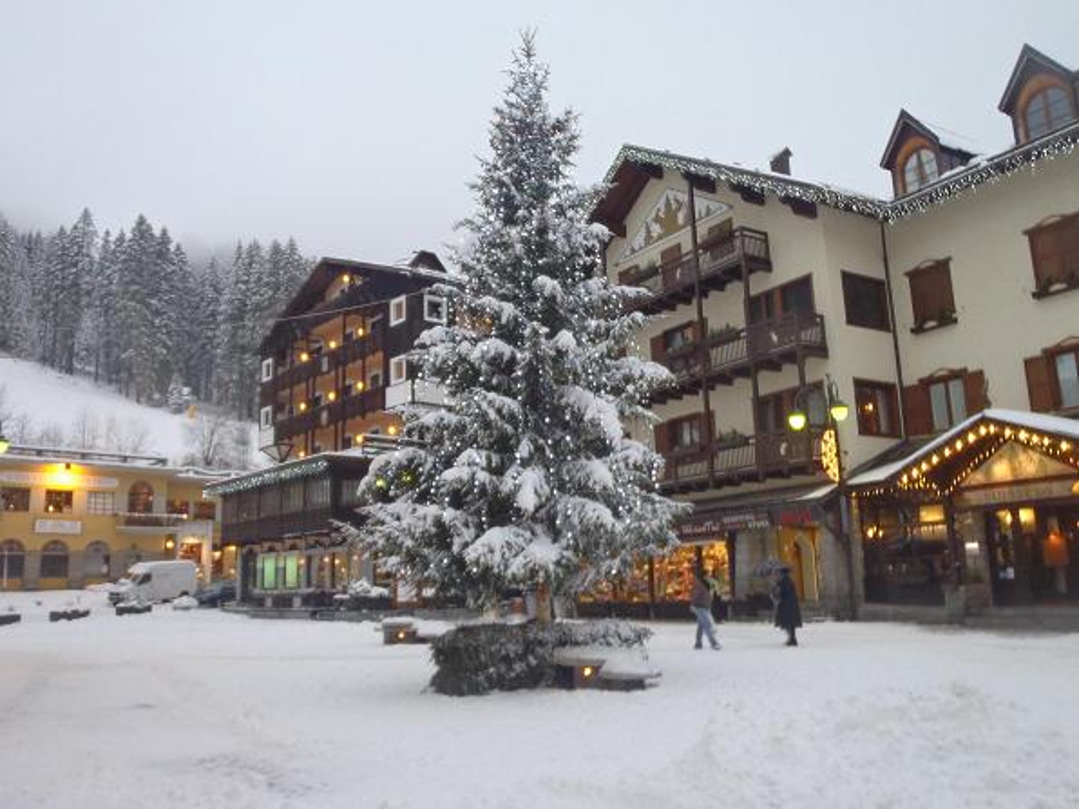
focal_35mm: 28
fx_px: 873
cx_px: 540
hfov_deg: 63.4
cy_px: 404
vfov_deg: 49.7
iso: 200
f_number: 3.5
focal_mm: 5
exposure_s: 1/30
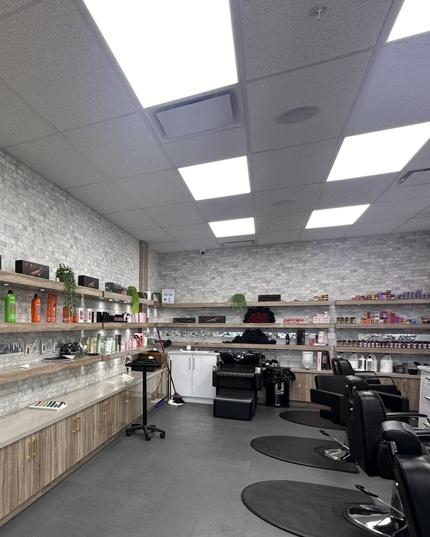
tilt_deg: -1.6
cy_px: 338
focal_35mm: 26
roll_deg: +0.2
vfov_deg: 65.0
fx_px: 414
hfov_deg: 46.8
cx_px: 10
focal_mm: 2.22
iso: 100
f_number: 2.2
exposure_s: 1/120
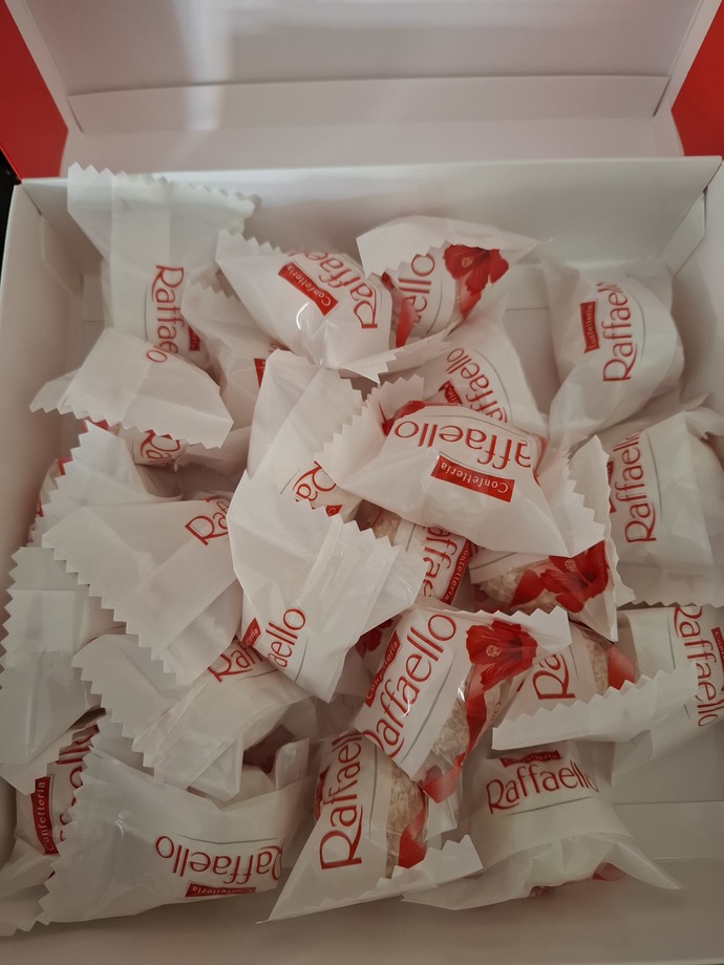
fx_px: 641
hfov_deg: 58.9
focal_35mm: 23
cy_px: 482
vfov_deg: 73.9
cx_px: 362
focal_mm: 5.54
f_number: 1.8
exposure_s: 1/25
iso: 400
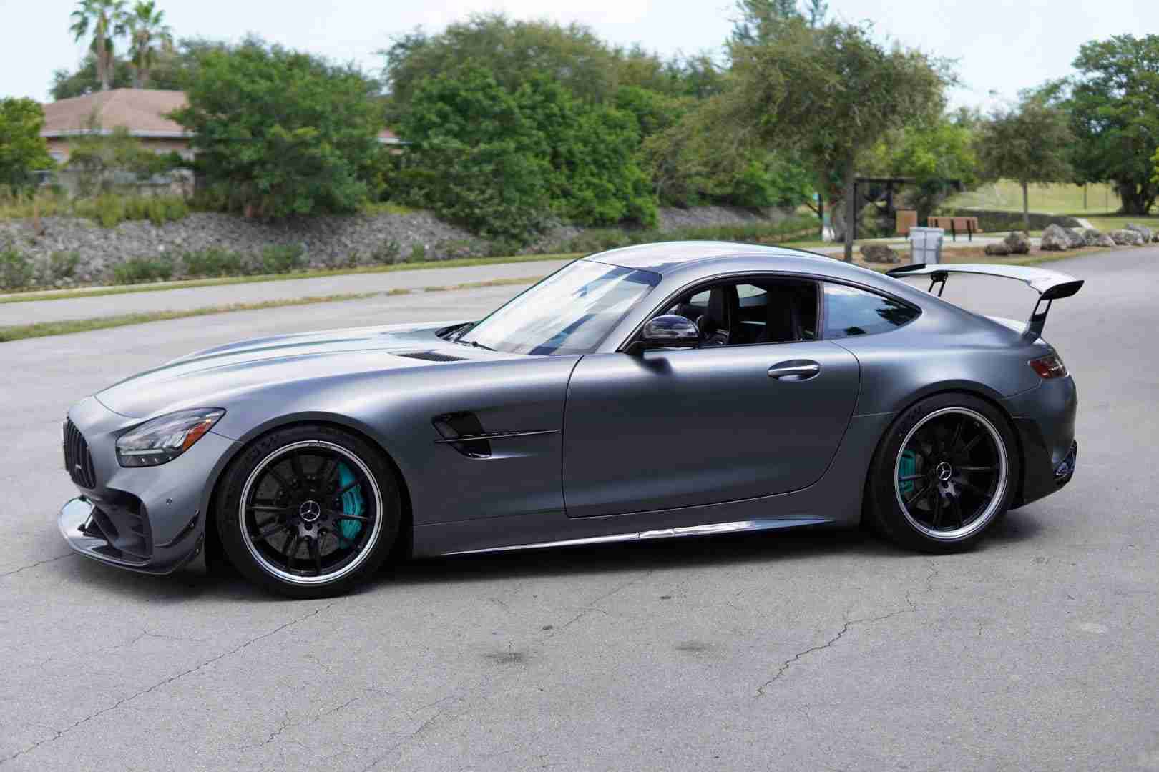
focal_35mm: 45
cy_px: 386
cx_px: 580
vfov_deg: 29.9
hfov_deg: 43.6
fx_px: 1449
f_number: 2
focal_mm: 30
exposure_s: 1/1600
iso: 100
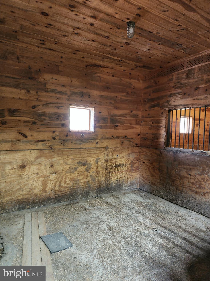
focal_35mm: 23
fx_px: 186
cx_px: 105
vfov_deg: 73.9
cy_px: 140
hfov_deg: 58.9
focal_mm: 6.4
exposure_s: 1/20
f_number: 1.8
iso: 500
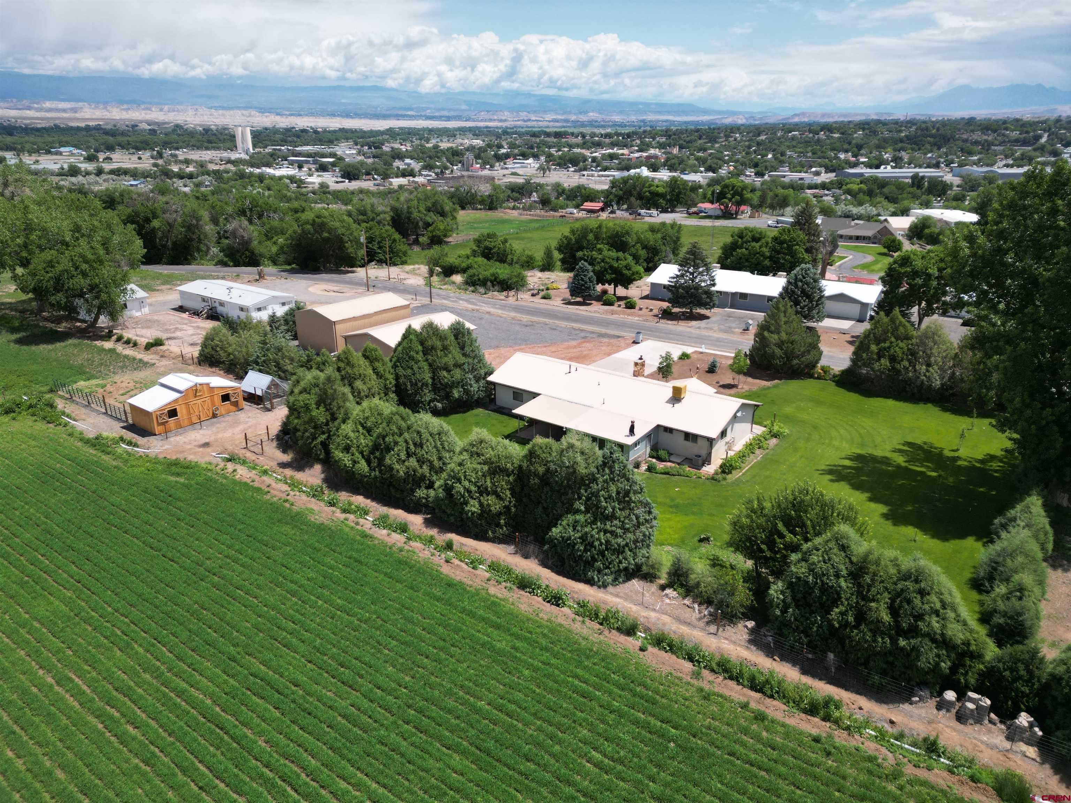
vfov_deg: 56.8
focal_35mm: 24
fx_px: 743
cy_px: 402
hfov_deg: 71.6
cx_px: 536
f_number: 1.7
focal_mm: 6.72
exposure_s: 1/4000
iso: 150
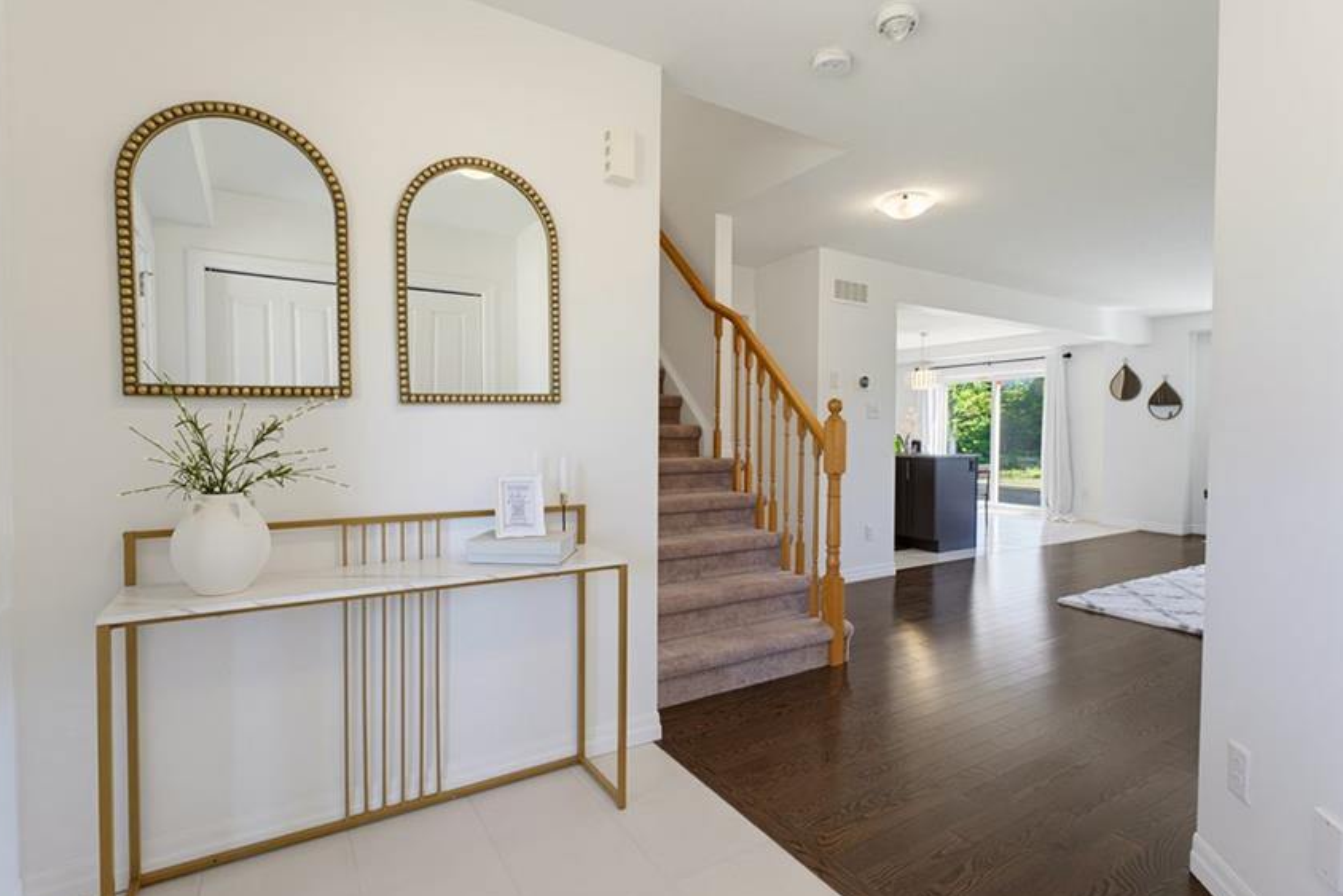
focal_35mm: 17
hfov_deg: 93.3
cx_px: 664
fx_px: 634
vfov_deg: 70.4
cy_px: 440
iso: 400
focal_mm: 14
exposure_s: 1/10
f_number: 8
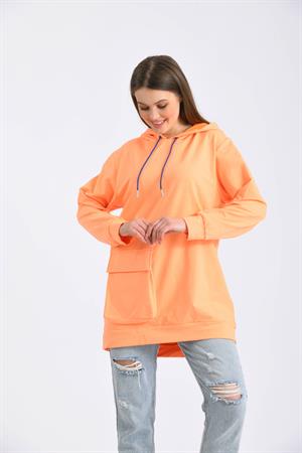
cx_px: 151
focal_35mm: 135
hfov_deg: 10.2
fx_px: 1699
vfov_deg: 15.2
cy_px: 226
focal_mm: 135
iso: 100
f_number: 9
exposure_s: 1/160
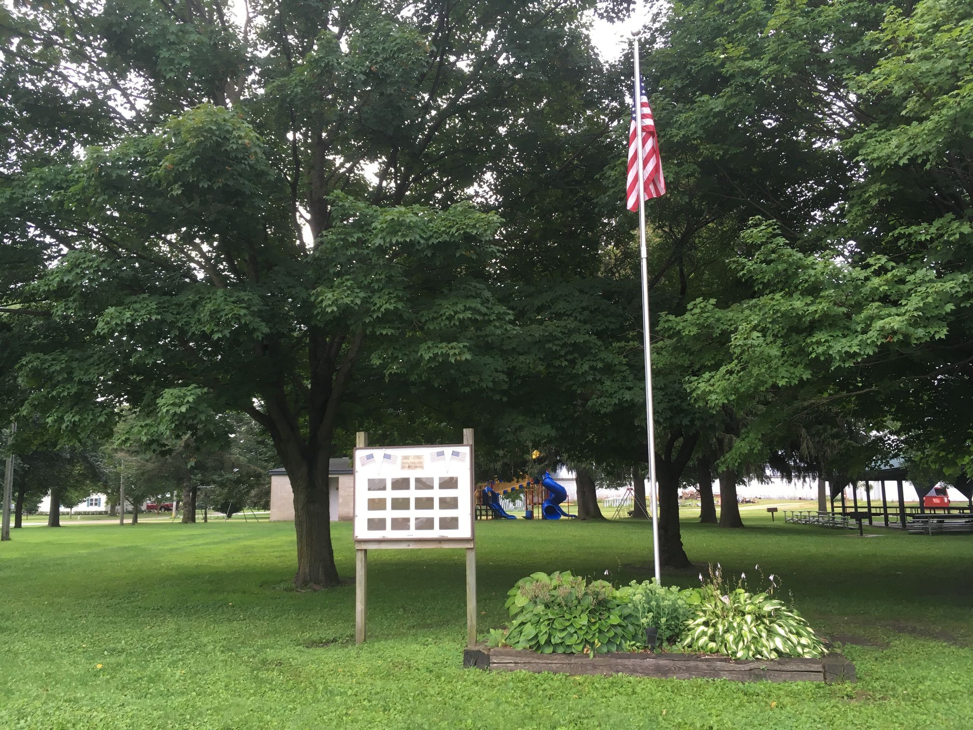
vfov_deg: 48.2
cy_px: 365
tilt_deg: +10.3
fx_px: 815
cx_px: 486
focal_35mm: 29
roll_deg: +0.4
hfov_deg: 61.7
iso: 25
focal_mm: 4.15
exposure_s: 1/40
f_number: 2.2
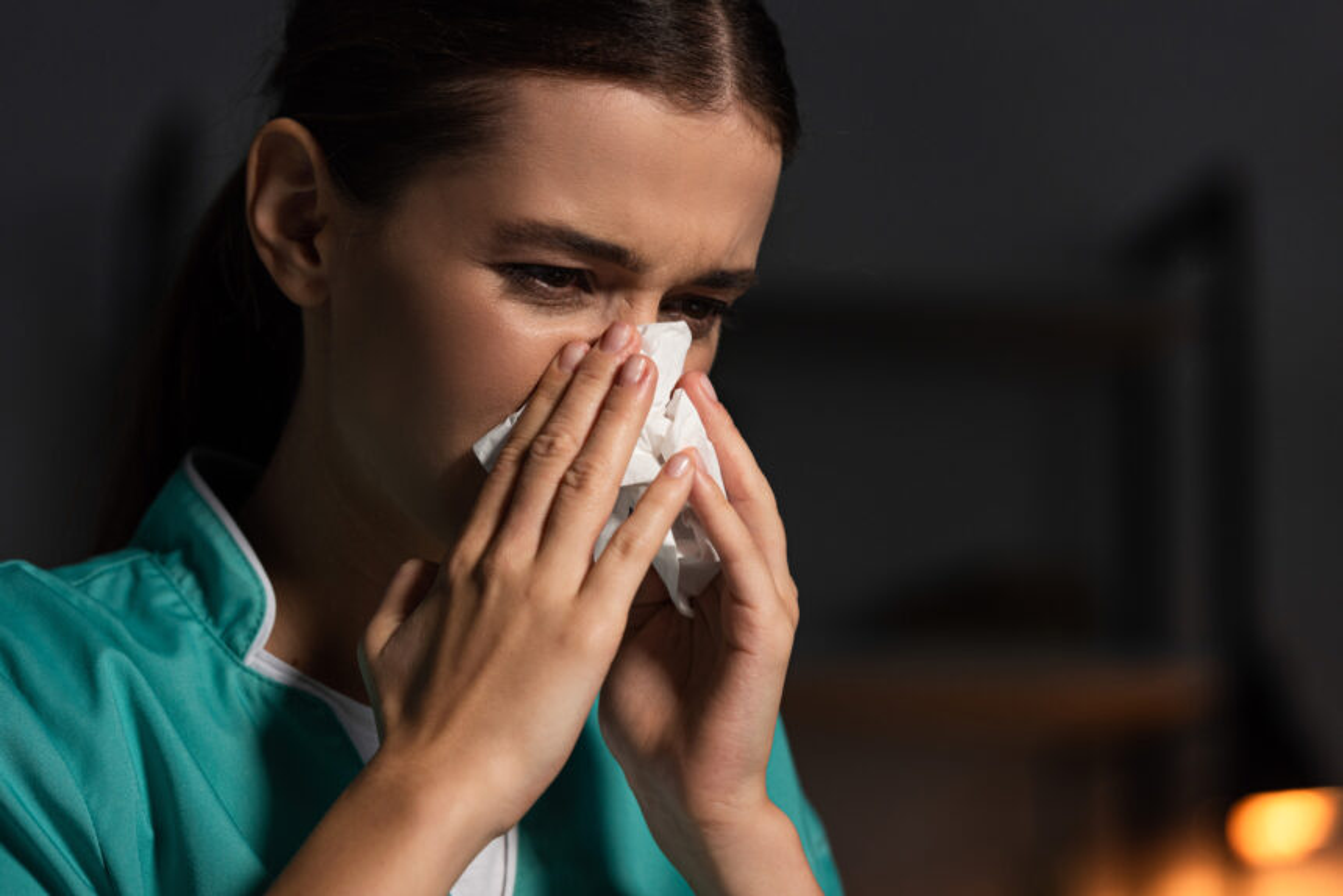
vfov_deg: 8.6
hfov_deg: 12.8
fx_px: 5971
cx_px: 672
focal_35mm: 160
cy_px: 448
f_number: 5
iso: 100
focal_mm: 160
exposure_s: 1/200
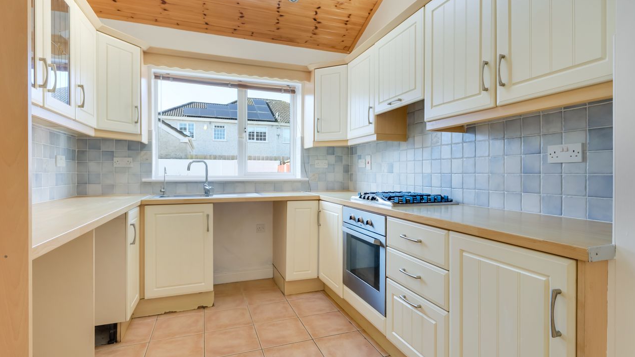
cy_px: 179
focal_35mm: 18
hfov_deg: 92.7
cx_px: 320
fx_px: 303
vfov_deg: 61.0
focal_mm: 17
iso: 200
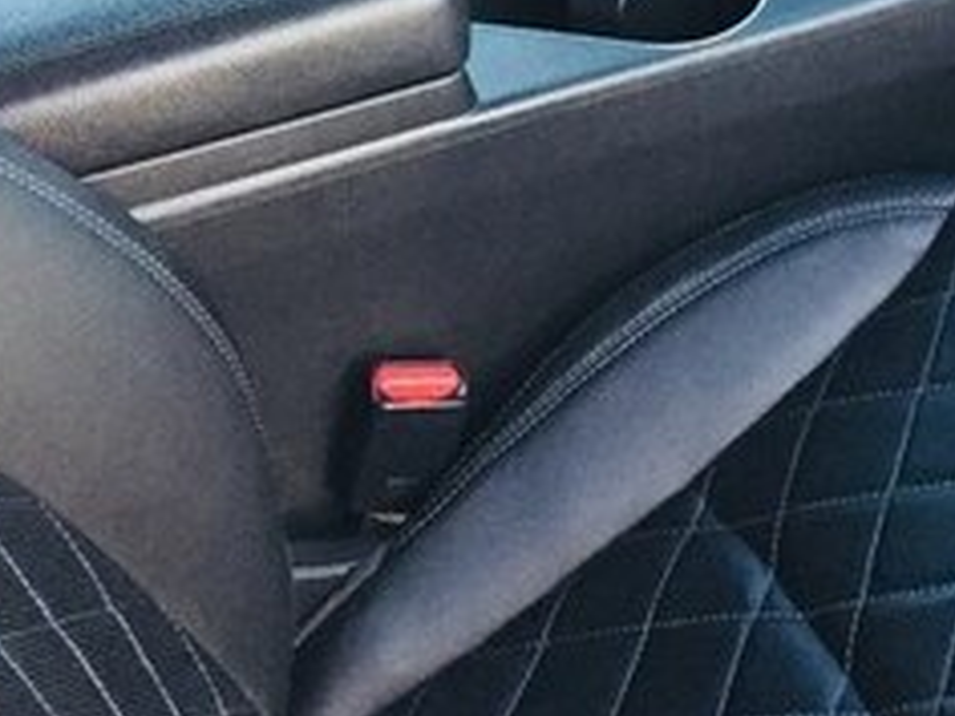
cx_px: 951
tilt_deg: -28.9
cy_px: -119
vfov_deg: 17.4
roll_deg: +7.5
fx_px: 2235
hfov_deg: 23.2
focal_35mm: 81
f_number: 2.2
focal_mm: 4.15
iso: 250
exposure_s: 1/25
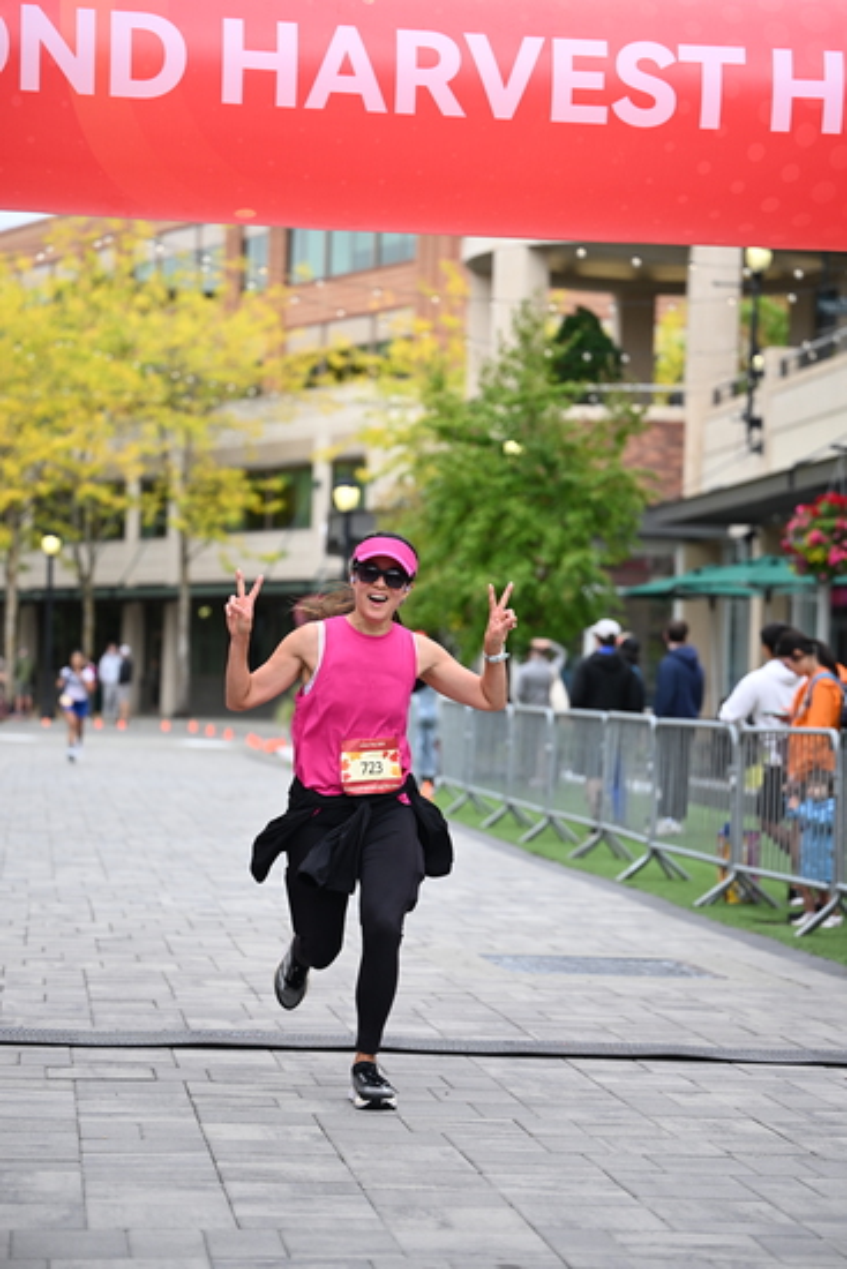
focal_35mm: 87
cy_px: 634
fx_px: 3068
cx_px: 424
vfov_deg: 23.4
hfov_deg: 15.7
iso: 640
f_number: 2.8
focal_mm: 87
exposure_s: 1/2000
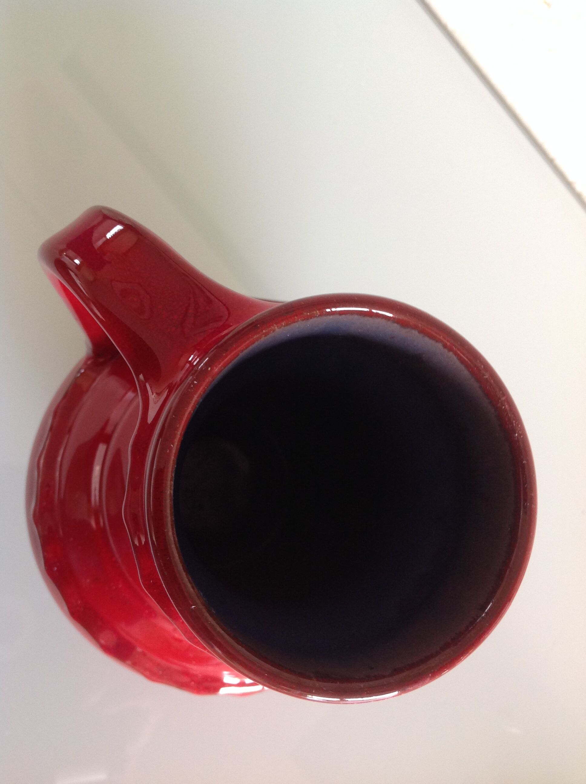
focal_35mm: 35
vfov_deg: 52.7
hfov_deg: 40.6
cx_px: 293
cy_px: 392
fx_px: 792
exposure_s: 1/15
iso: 100
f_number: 2.4
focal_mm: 4.28
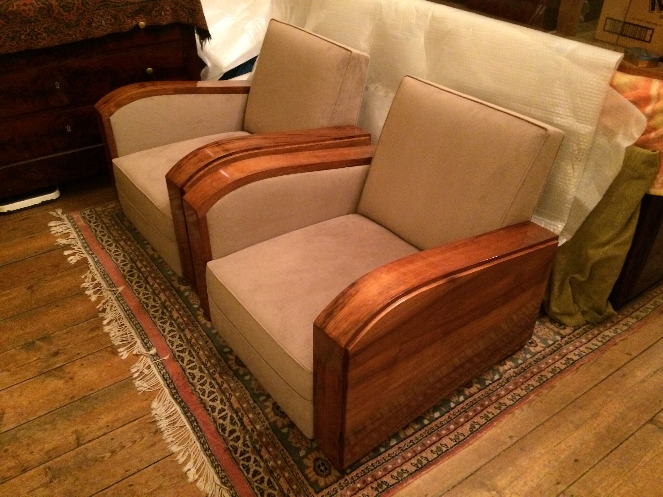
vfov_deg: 48.2
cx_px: 332
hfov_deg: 61.7
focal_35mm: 29
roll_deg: +0.0
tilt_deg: -35.2
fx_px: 555
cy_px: 248
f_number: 2.2
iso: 500
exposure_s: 1/17
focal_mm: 4.15
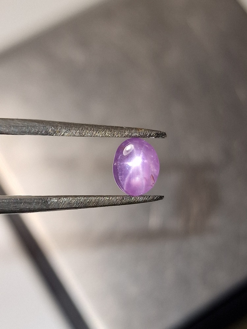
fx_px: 219
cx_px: 124
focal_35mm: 23
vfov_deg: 73.9
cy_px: 164
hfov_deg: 58.9
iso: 86
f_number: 1.8
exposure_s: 1/50
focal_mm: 6.4
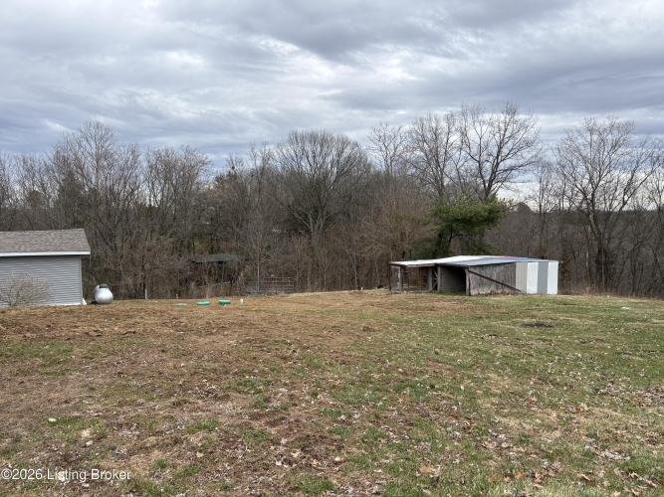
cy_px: 248
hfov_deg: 67.3
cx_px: 332
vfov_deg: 53.0
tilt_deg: -3.7
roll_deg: +0.7
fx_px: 499
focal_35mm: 26
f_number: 1.6
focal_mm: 5.96
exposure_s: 1/1032
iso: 50
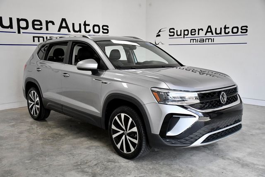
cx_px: 132
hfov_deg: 53.1
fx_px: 265
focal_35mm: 36
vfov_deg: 36.9
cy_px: 88
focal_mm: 24
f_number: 4
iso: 2500
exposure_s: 1/2500
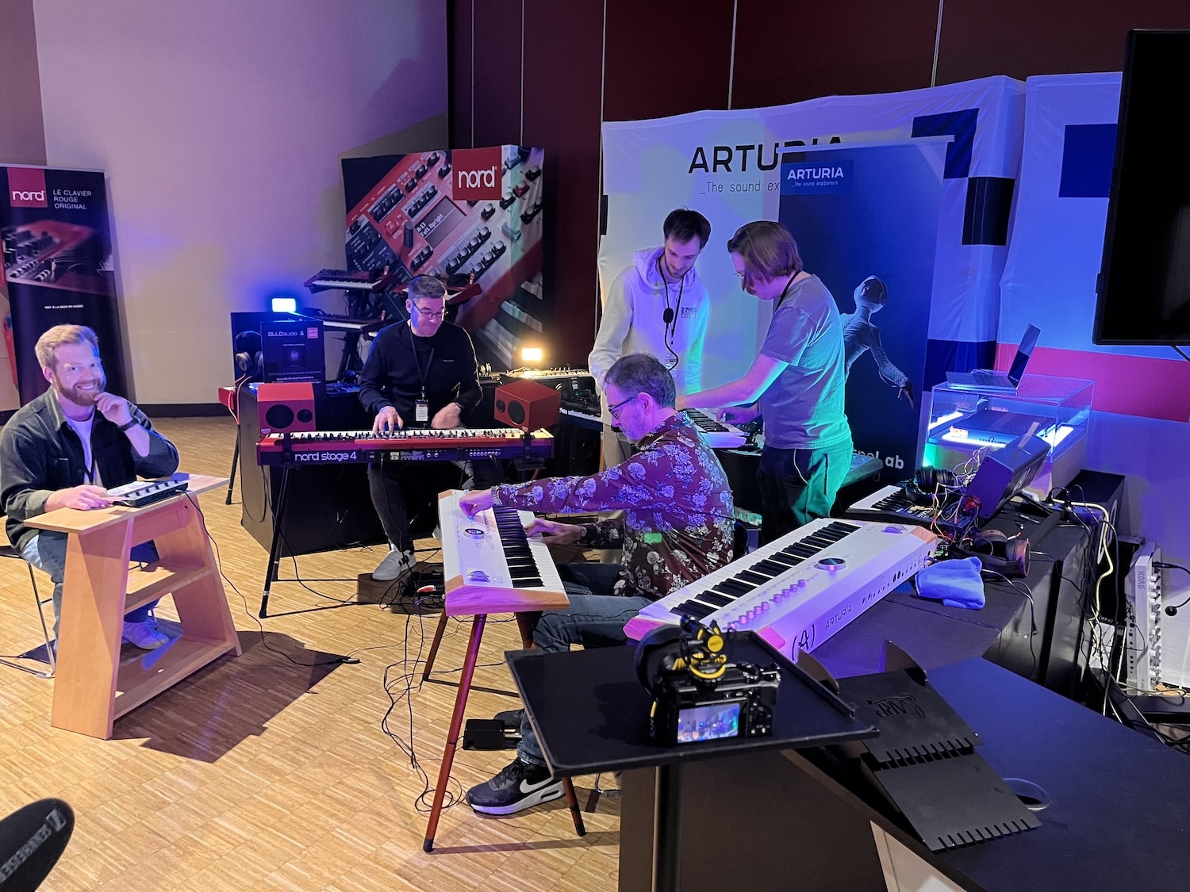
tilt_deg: -14.7
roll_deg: -0.6
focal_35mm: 26
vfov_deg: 53.1
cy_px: 446
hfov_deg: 67.3
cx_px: 595
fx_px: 894
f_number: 1.6
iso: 640
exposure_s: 1/33
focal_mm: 5.1
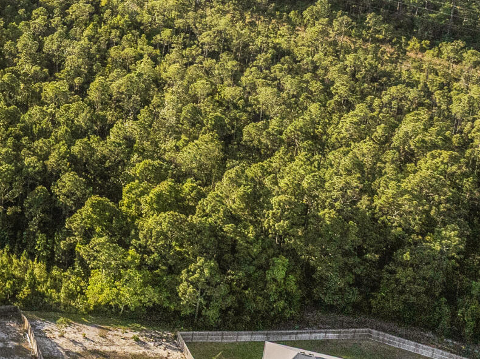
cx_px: -215
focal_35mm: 91
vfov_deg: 15.7
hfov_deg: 19.2
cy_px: -41
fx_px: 1261
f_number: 2.8
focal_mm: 12.29
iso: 220
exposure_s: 1/100
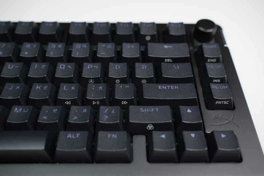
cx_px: 132
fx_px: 271
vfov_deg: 35.9
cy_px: 88
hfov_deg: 51.9
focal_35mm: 37
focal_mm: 37
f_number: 4.5
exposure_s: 1/80
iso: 640
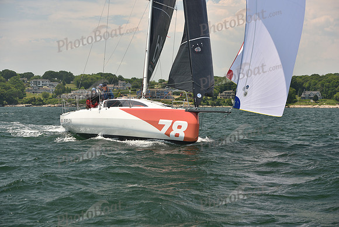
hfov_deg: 28.8
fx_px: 659
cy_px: 114
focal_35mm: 70
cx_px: 170
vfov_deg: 19.5
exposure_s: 1/640
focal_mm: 70
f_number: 5.6
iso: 250
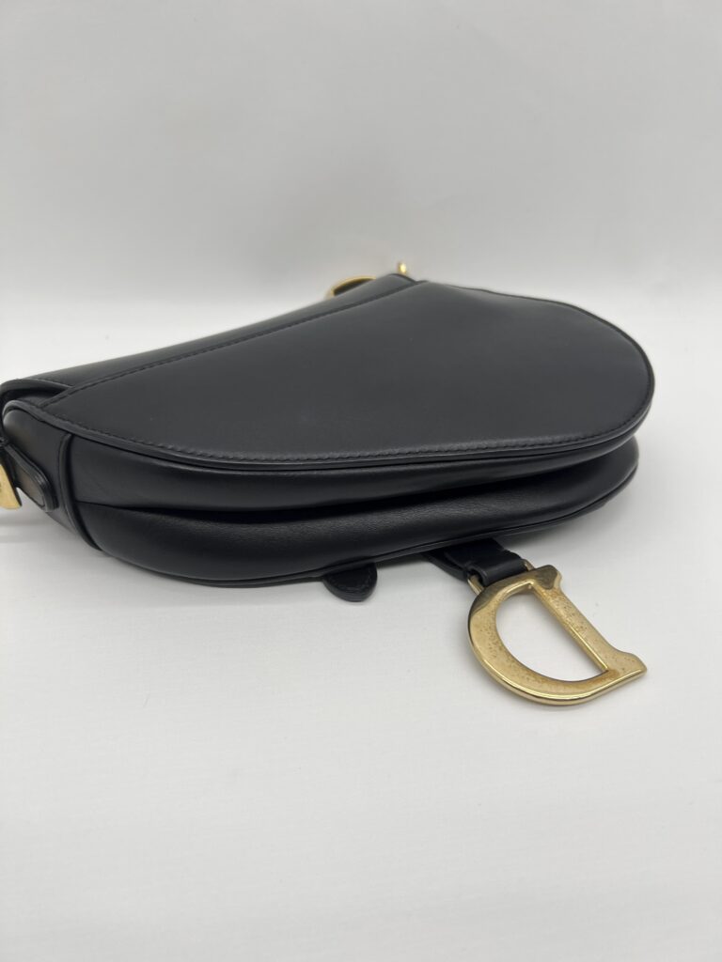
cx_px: 361
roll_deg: -2.1
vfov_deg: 67.3
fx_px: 723
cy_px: 481
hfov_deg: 53.1
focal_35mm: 26
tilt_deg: -35.0
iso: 40
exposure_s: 1/153
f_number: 1.5
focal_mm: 5.7
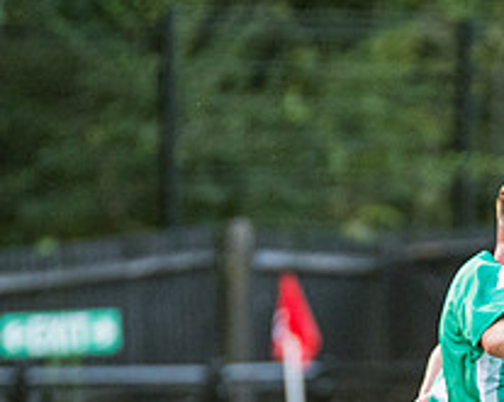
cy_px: 518
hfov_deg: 1.4
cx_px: 652
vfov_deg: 1.1
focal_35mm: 1403
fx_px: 20898
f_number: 2.8
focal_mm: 300
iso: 1250
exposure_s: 1/640
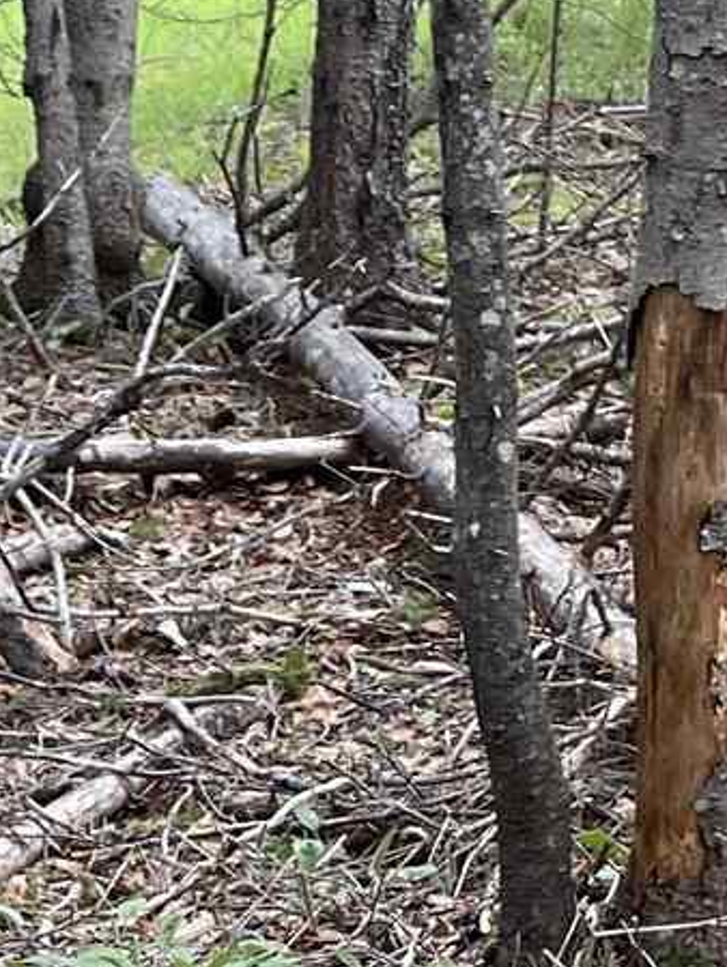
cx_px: 163
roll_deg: +1.2
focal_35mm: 133
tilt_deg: -18.0
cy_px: 1291
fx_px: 3721
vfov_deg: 14.2
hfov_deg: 11.1
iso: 100
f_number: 1.6
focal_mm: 4.2
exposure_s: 1/121
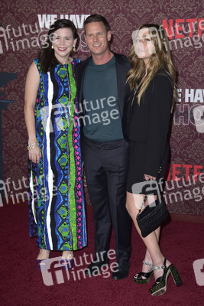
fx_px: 577
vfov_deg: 29.6
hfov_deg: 20.0
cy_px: 153
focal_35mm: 68
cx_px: 102
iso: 400
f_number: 6.3
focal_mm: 68
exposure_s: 1/250
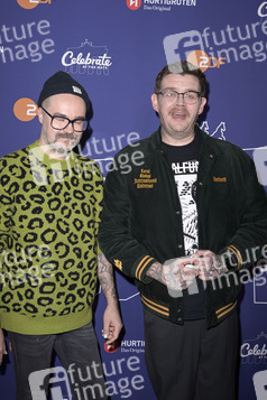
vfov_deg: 41.9
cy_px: 215
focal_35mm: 47
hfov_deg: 28.6
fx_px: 523
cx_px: 119
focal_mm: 42
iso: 500
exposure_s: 1/200
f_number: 5.6
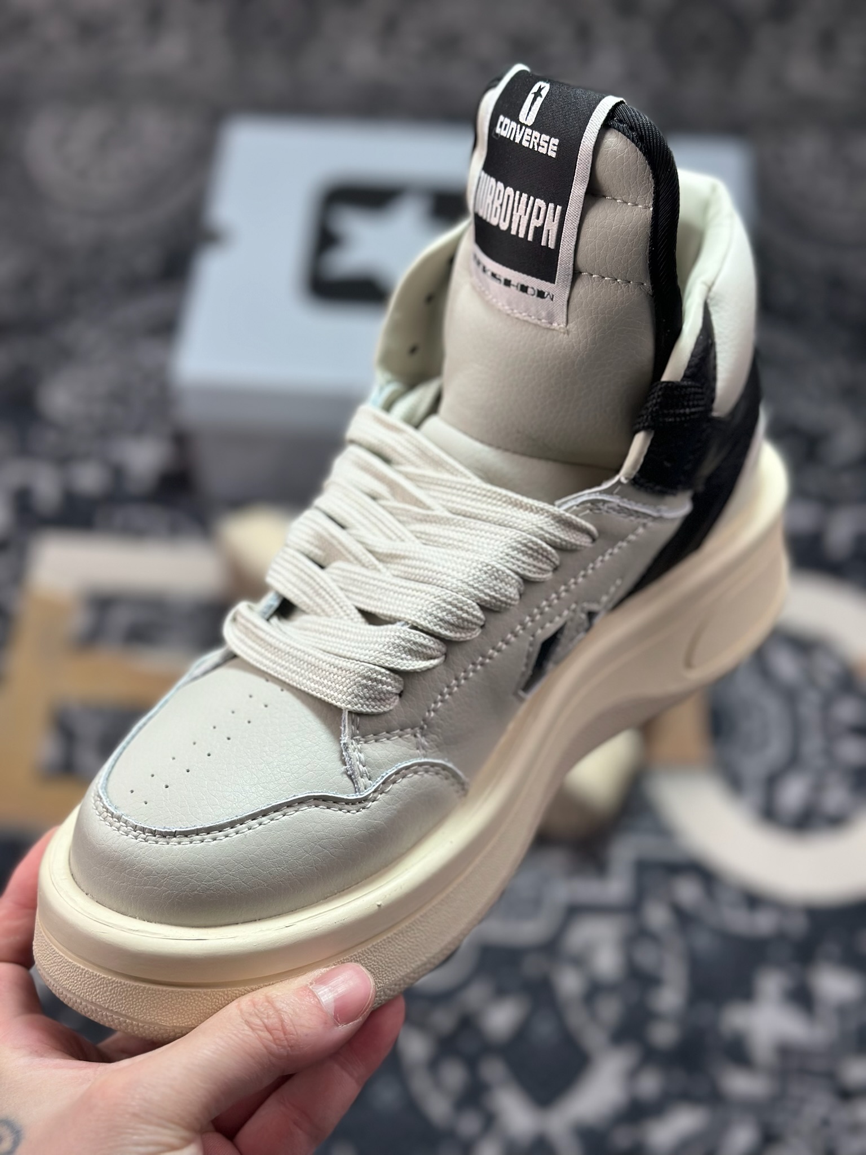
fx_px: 1601
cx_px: 433
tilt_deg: -54.6
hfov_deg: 30.3
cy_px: 578
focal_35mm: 48
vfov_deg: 39.7
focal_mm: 6.86
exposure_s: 1/791
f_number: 1.78
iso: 80
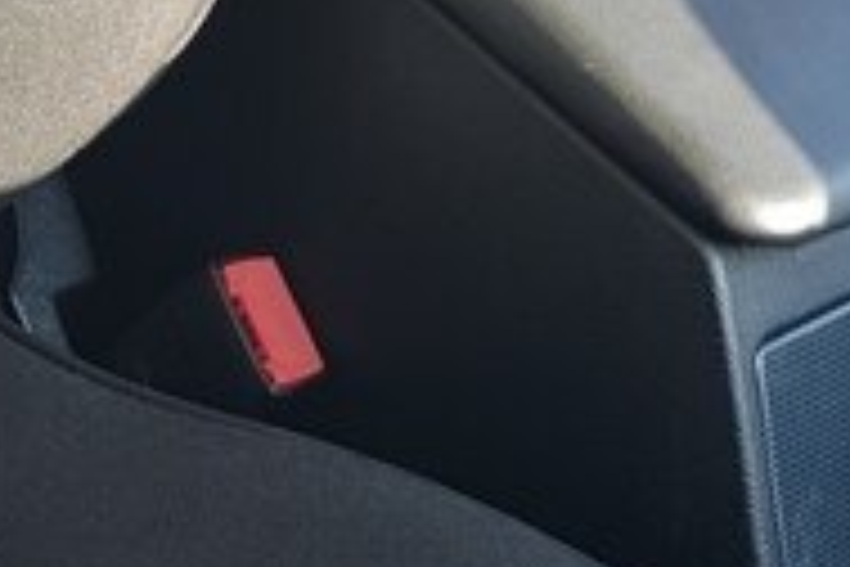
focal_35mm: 71
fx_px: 1676
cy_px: -126
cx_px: 630
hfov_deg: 28.1
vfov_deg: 18.2
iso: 40
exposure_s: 1/115
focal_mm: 4.2
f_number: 1.7
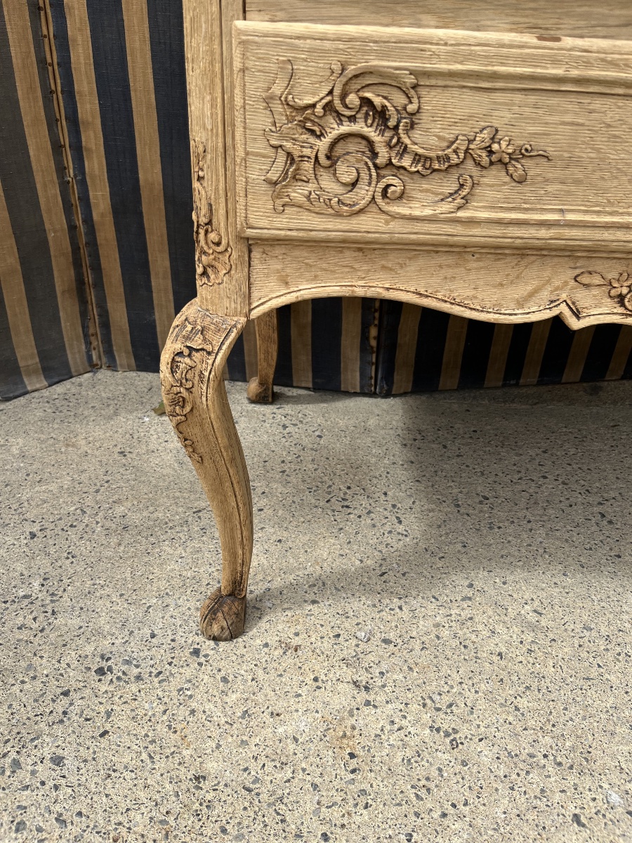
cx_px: 316
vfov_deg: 67.3
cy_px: 422
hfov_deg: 53.1
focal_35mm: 26
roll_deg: -2.1
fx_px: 633
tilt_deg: -34.6
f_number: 1.6
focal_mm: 5.1
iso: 50
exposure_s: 1/1957
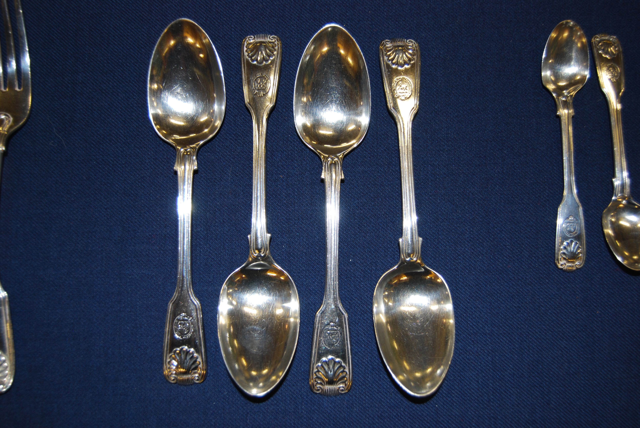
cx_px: 320
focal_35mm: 39
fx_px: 694
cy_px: 214
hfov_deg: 49.5
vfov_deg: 34.3
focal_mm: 26
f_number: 4
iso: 200
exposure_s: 1/60
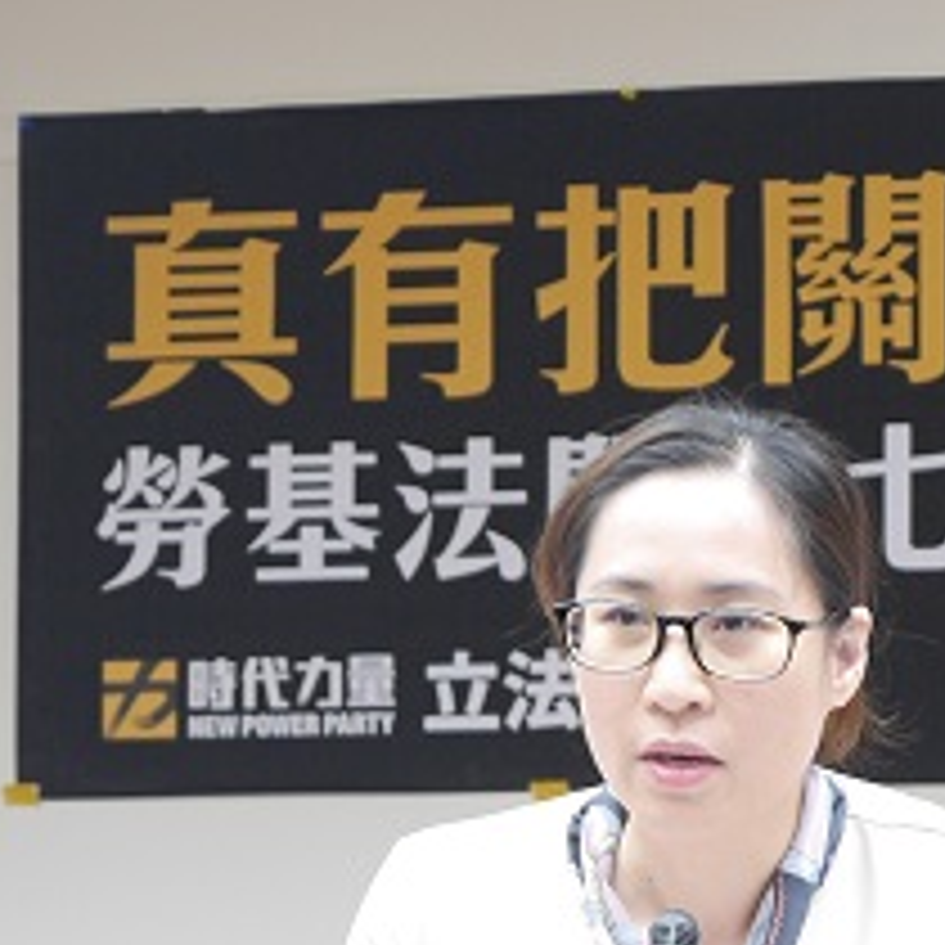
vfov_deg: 7.4
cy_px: 844
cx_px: 886
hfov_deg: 7.4
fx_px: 7289
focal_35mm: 236
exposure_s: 1/60
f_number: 3.2
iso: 800
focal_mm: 33
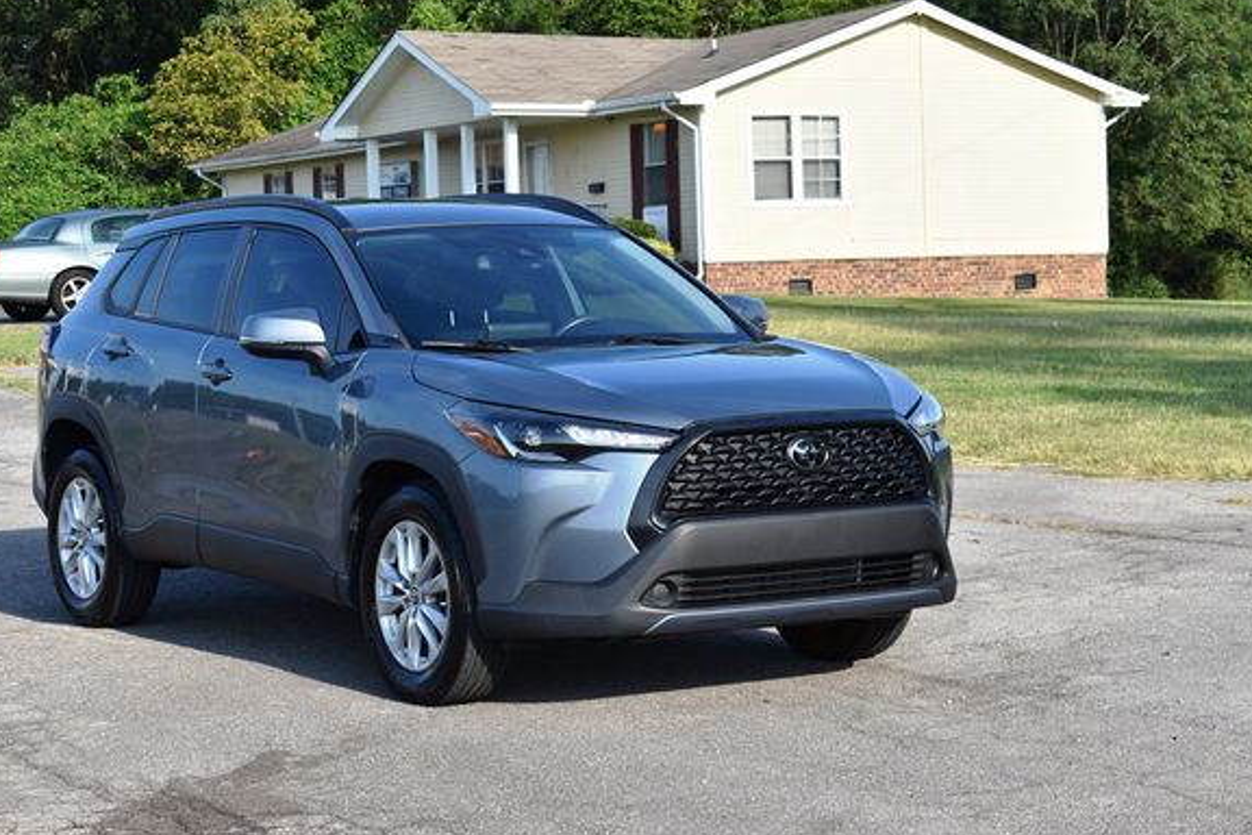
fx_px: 2782
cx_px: 611
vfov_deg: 17.1
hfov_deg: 25.4
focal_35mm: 80
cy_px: 379
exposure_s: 1/250
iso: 125
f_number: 8
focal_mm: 48
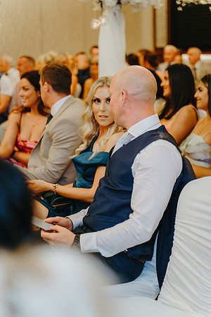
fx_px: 659
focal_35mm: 75
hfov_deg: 18.2
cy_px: 158
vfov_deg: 27.0
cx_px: 106
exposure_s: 1/160
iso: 1000
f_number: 2.8
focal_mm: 75
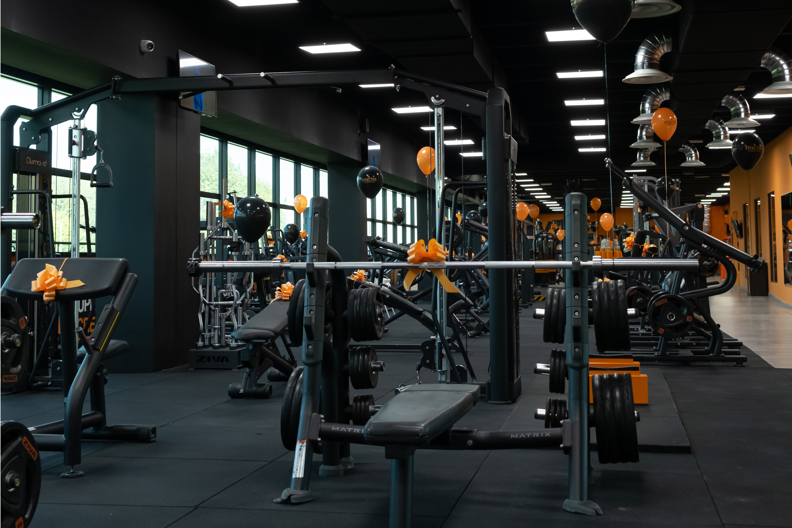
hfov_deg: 67.4
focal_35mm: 27
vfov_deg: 47.9
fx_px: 594
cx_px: 396
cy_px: 264
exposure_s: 1/100
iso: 2500
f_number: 4
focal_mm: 18
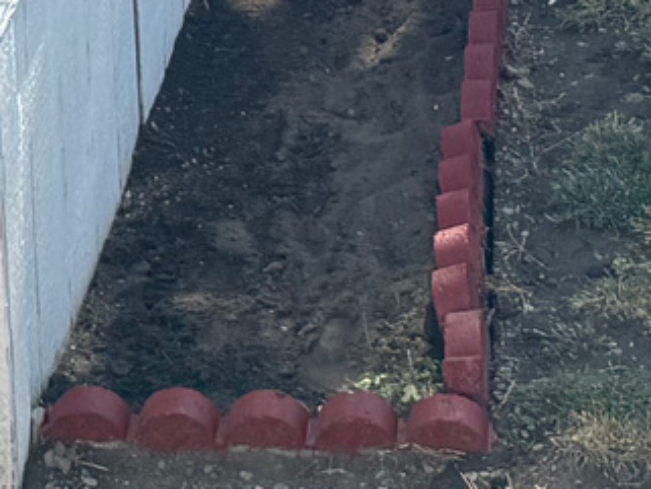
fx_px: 2878
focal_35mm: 153
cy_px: -775
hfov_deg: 12.9
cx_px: 241
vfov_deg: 8.6
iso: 80
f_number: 1.78
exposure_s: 1/1980
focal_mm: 6.76
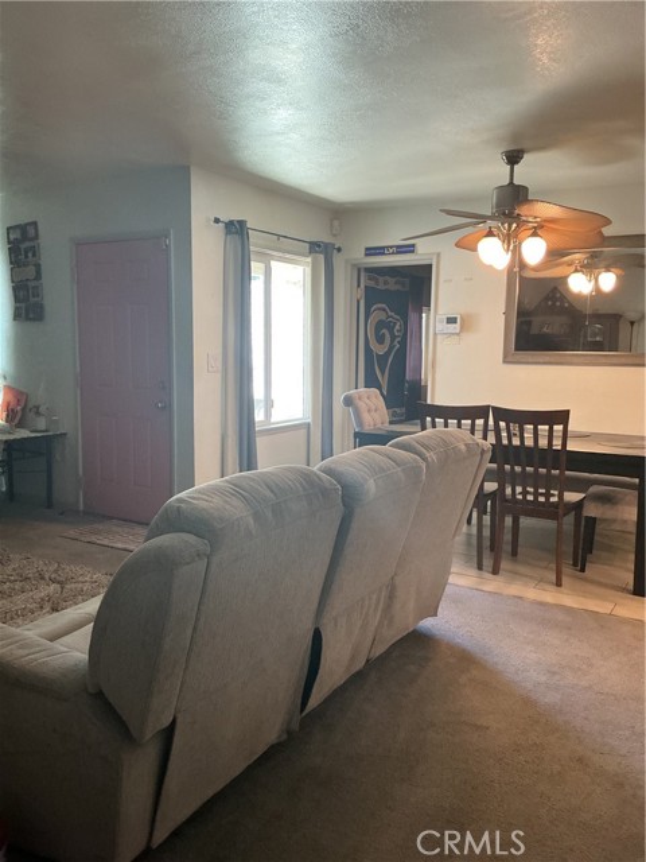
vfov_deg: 61.7
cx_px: 323
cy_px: 431
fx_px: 722
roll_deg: -0.4
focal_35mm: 29
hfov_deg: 48.2
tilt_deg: -7.1
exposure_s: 1/60
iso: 200
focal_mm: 3
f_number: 1.8
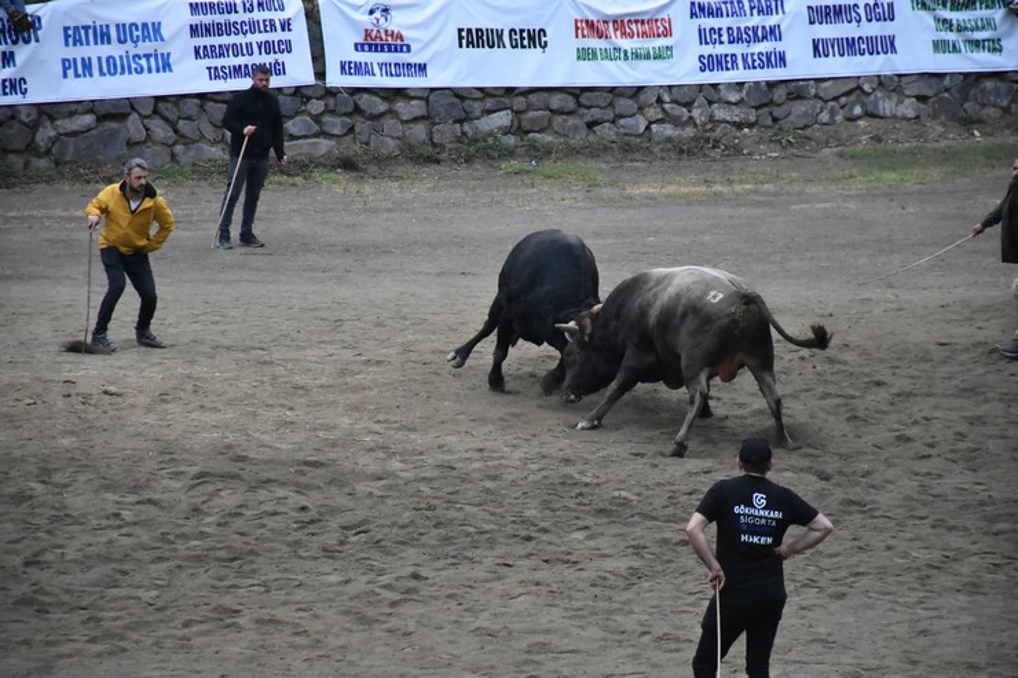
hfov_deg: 9.8
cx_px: 509
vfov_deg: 6.5
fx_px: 5937
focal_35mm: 210
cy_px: 339
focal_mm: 140
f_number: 5.6
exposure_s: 1/1000
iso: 8000
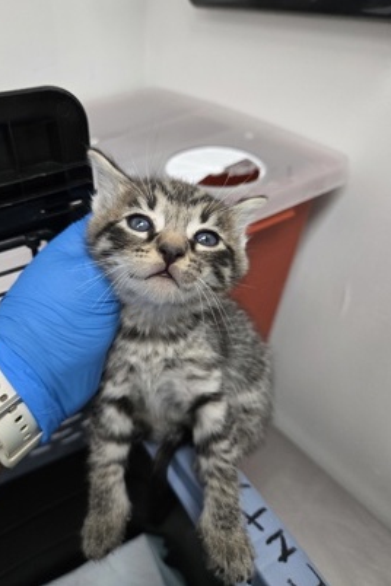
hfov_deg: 51.1
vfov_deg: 71.5
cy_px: 281
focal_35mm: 25
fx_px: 407
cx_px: 164
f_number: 1.8
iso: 320
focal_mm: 5.4
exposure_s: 1/120
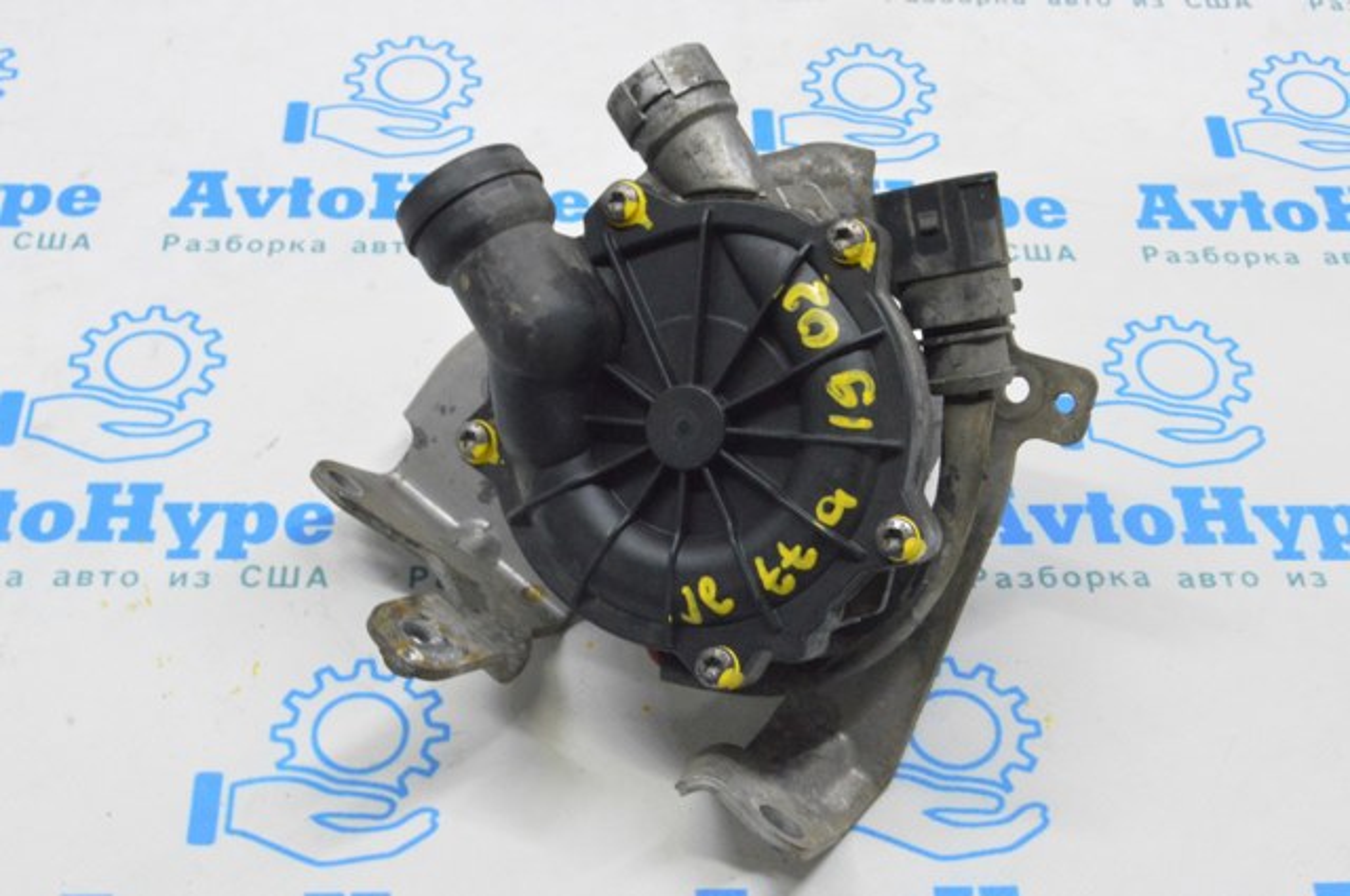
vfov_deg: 23.7
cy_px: 448
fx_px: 2135
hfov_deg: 35.1
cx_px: 675
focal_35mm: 57
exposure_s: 1/20
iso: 6400
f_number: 20
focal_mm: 38
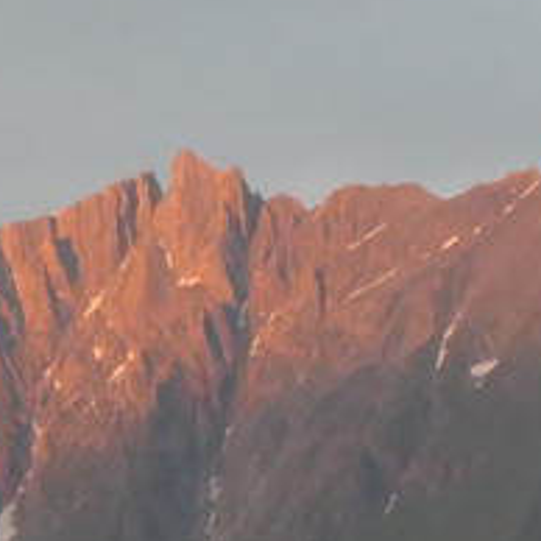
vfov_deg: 3.4
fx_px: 9053
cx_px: 800
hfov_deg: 3.4
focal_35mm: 512
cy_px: 569
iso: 640
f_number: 4.8
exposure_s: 1/80
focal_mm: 28.4
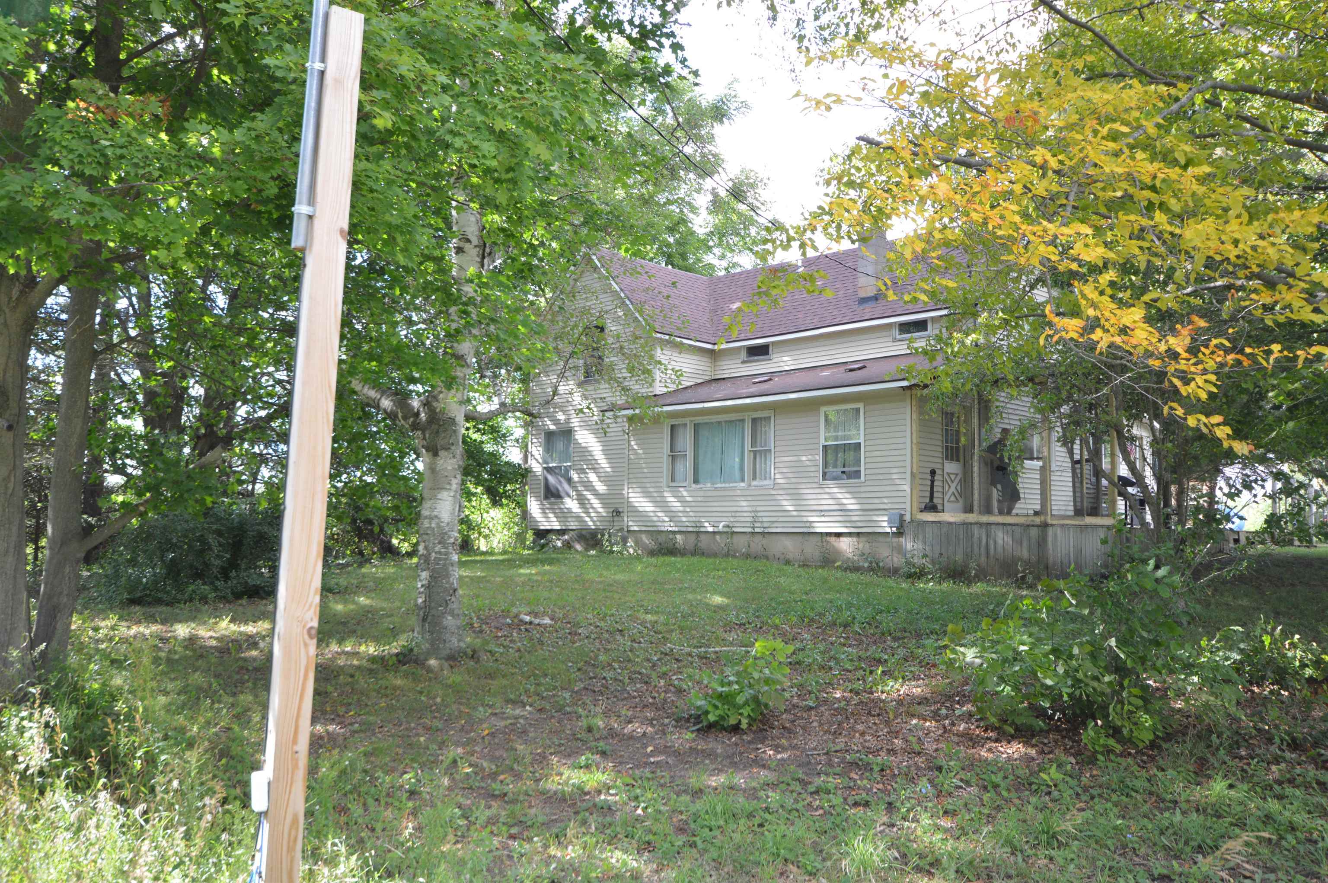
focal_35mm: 30
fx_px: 1106
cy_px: 442
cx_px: 664
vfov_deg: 43.5
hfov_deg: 62.0
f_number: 5.6
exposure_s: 1/100
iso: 400
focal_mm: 20
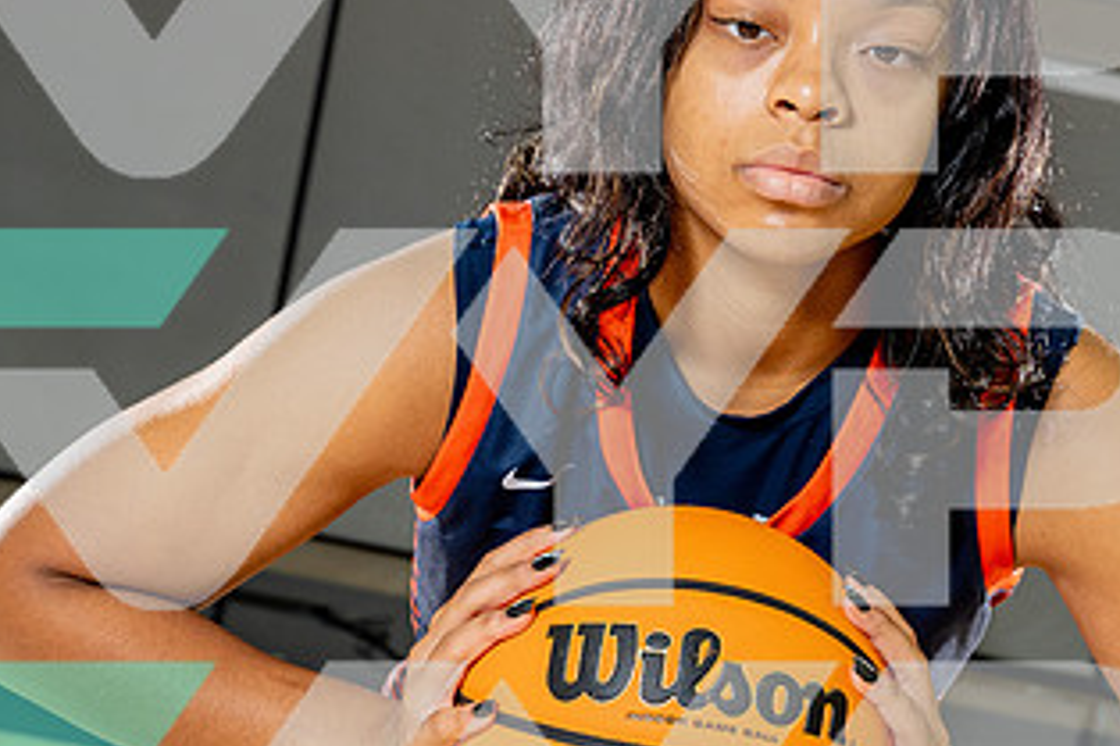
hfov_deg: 20.7
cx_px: 763
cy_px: 419
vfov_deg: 13.9
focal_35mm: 98
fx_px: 3047
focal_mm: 53
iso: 640
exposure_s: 1/250
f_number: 8
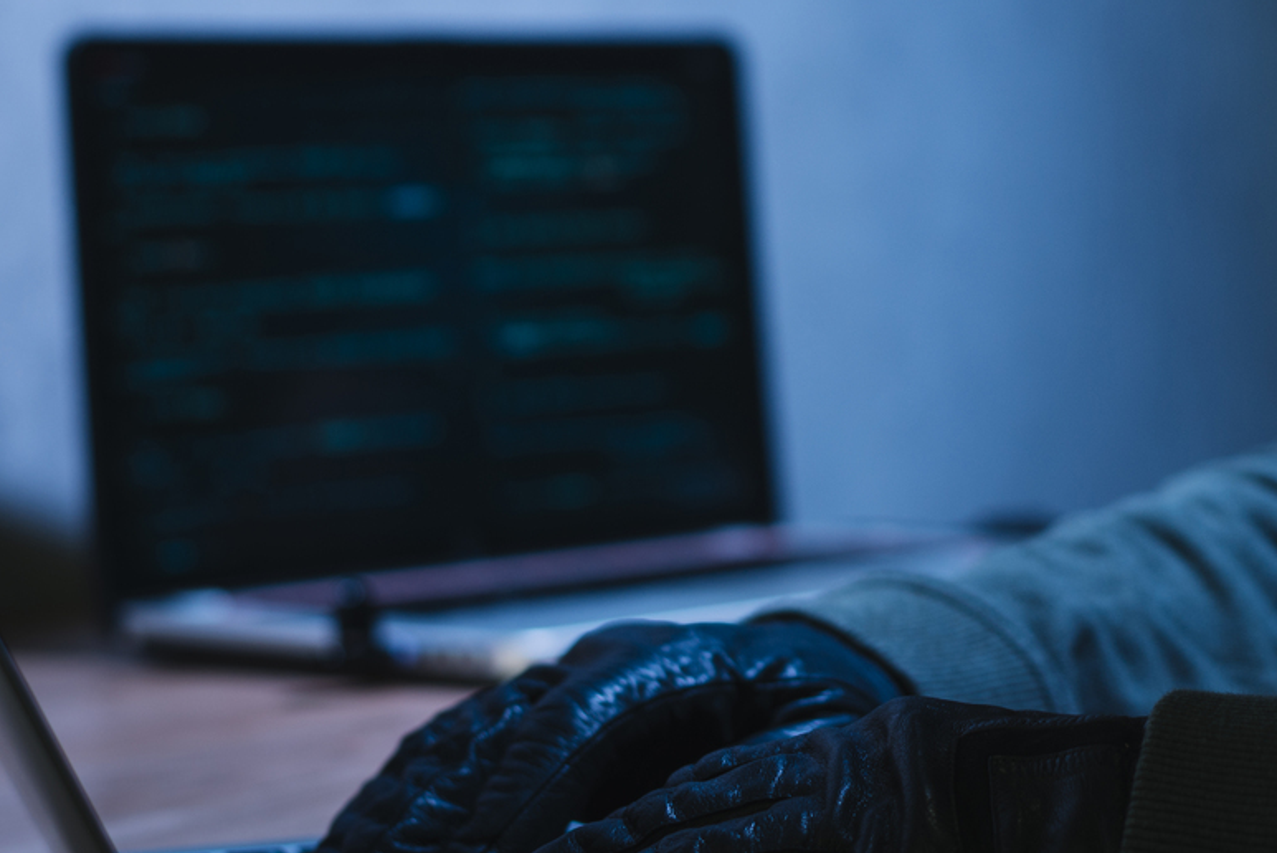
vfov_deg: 11.4
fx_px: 4223
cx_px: 1151
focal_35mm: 119
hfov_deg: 17.0
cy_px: 64
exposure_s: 1/60
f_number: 3.2
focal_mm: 50
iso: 100
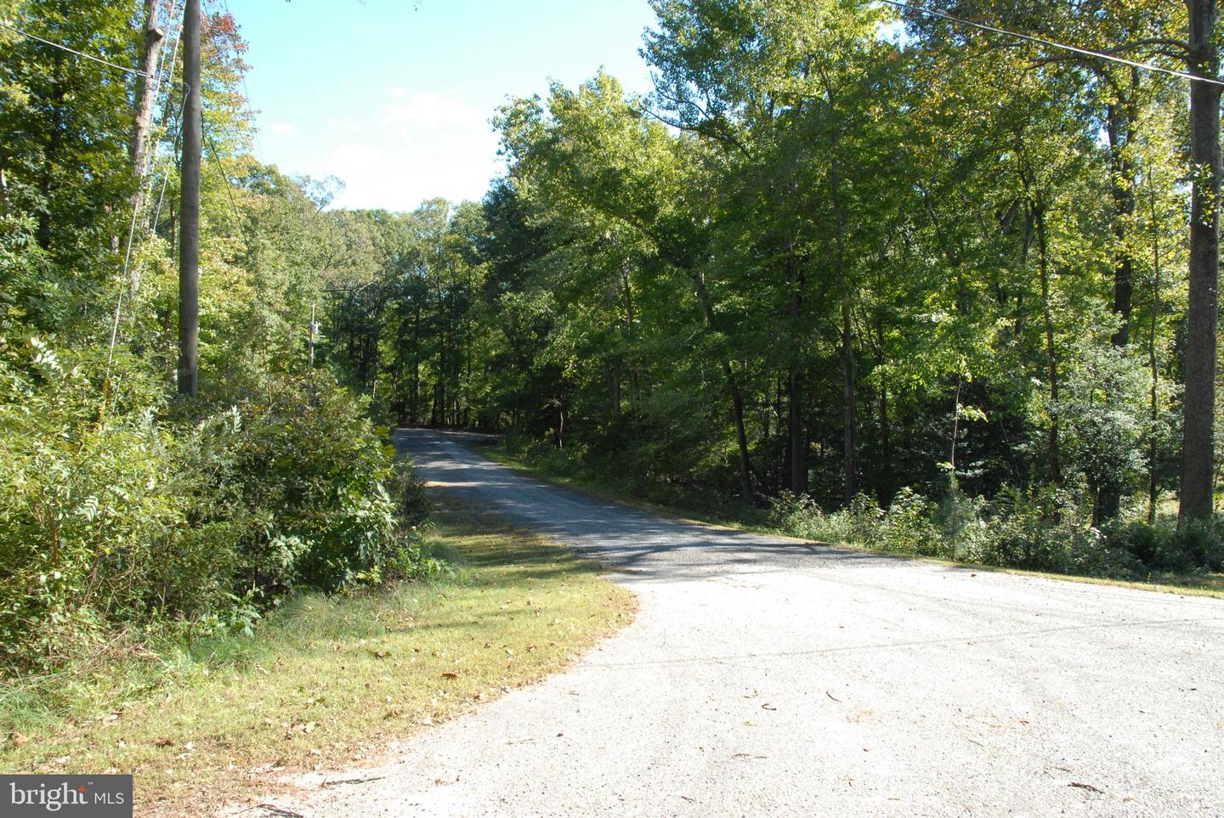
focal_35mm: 24
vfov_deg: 53.2
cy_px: 409
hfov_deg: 73.7
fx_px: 817
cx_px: 612
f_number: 7.1
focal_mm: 16
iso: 400
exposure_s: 1/180
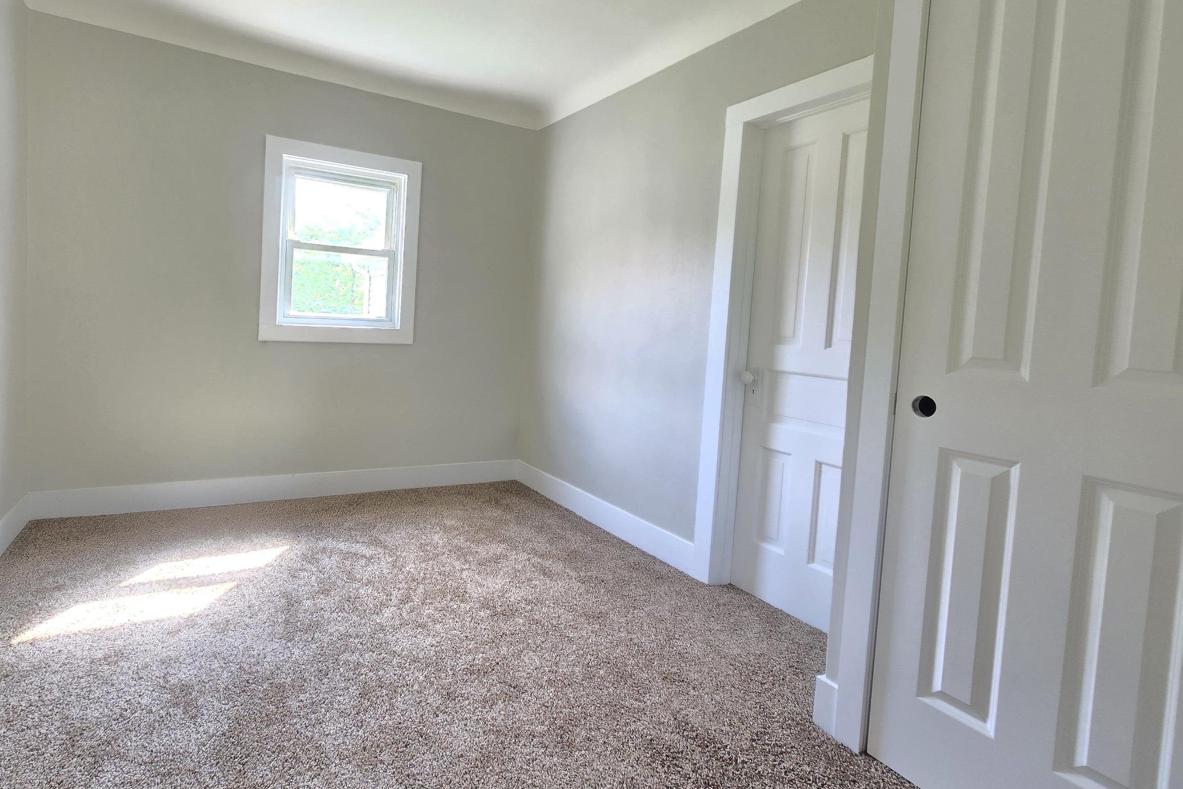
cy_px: 347
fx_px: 526
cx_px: 486
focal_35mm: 16
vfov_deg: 73.5
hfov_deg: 95.7
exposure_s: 1/60
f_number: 2.2
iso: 125
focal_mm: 2.2
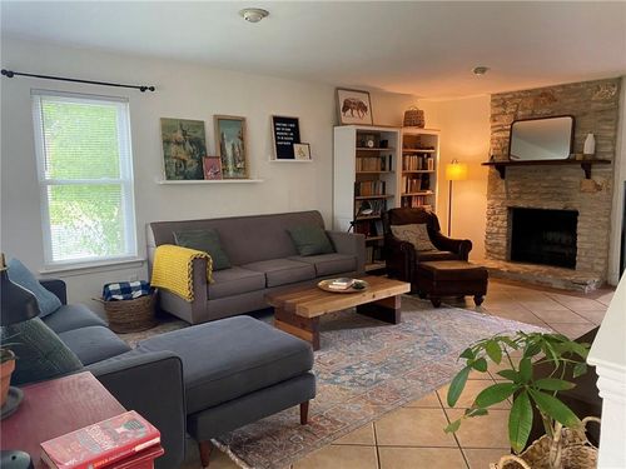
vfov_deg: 53.1
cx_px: 313
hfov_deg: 67.3
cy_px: 234
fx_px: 470
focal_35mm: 26
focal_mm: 4.25
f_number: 1.8
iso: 400
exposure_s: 1/60
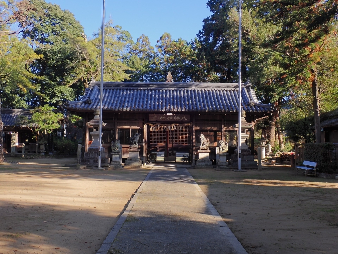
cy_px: 127
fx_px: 371
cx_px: 169
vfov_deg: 37.7
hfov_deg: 49.0
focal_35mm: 38
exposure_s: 1/100
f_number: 3.5
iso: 100
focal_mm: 6.83
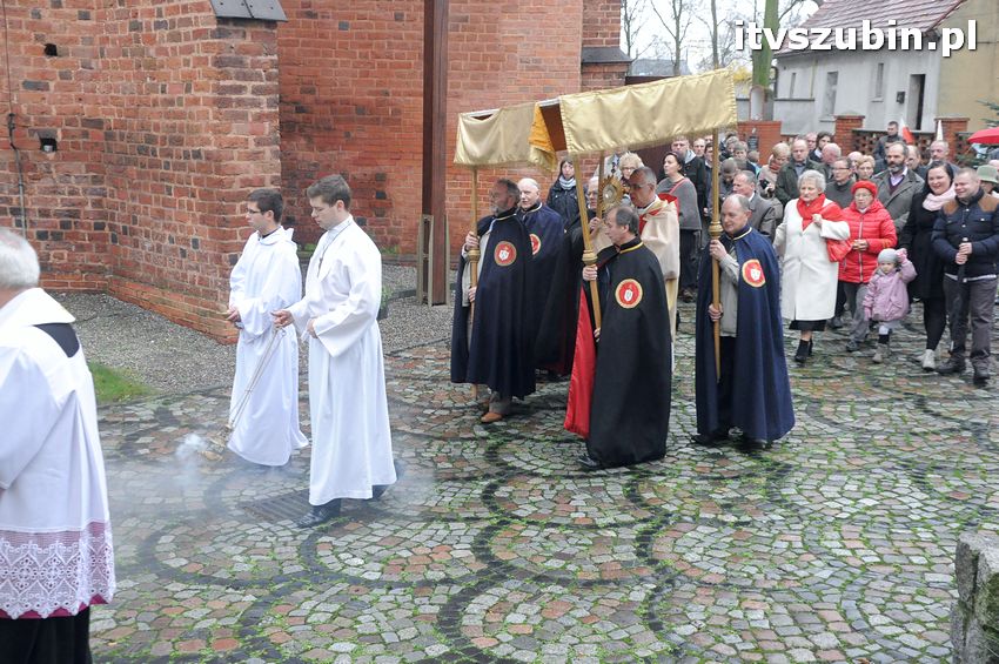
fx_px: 1164
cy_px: 332
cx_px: 500
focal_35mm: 42
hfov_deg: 46.4
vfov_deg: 31.8
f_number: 6.3
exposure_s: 1/160
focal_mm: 28
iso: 1600
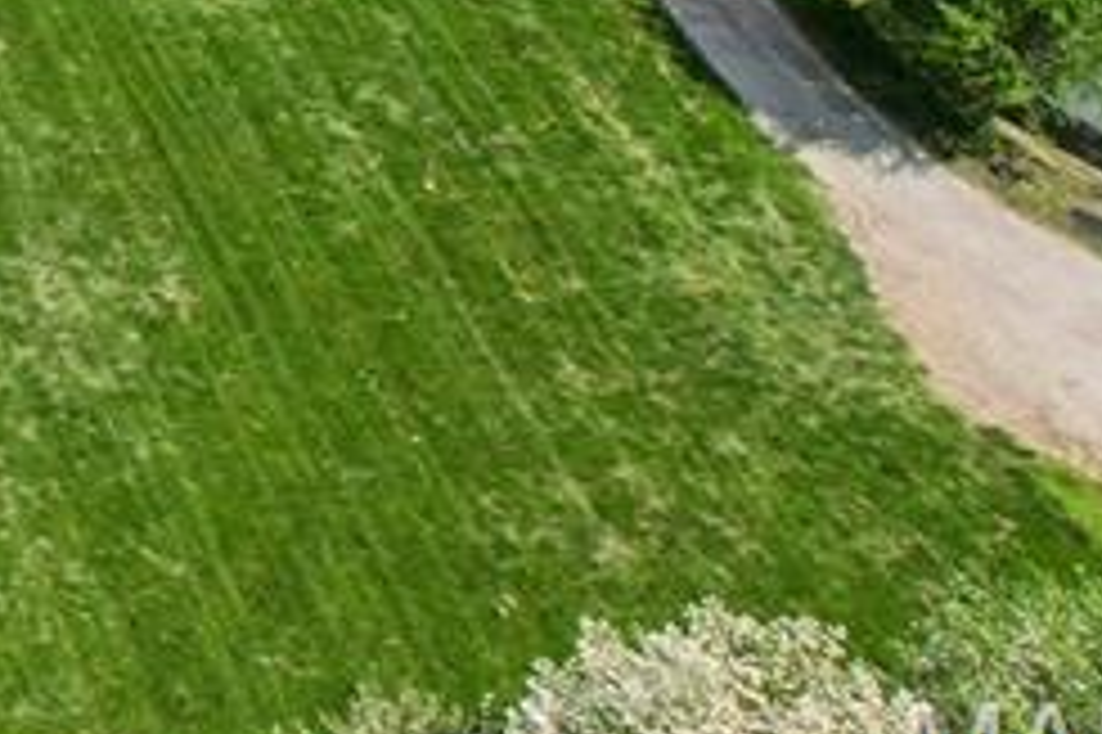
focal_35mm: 92
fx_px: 2814
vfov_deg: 13.1
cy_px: -689
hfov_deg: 17.4
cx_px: -949
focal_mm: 8.4
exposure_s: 1/3200
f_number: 2.8
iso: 100
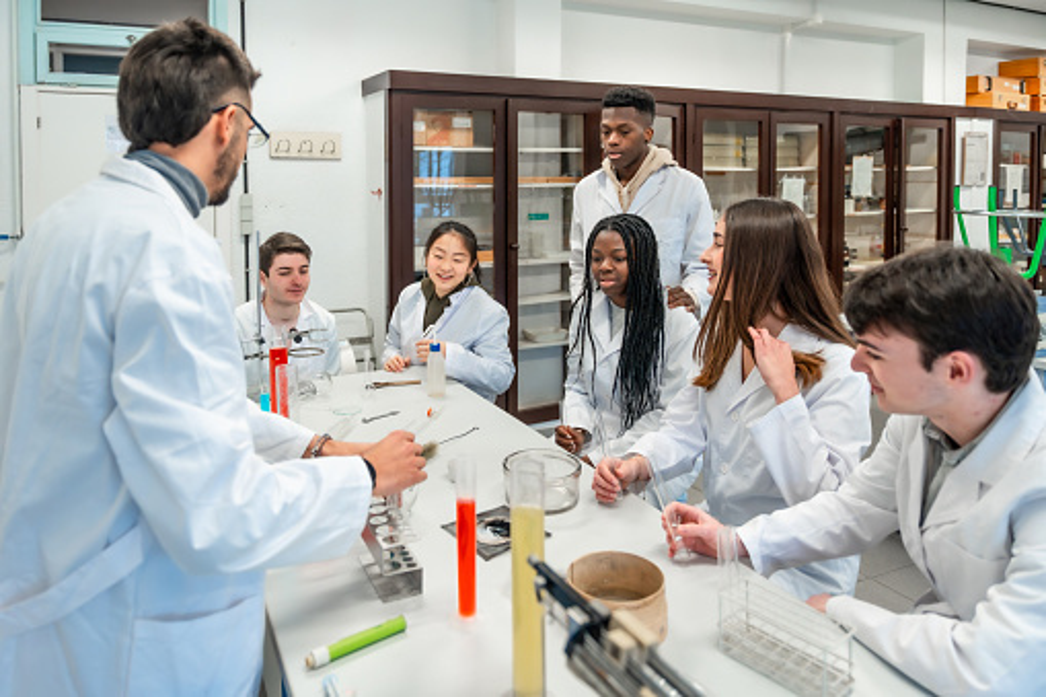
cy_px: 348
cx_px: 523
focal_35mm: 24
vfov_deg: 53.1
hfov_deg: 73.8
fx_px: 697
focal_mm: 24
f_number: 2.8
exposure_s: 1/250
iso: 1000
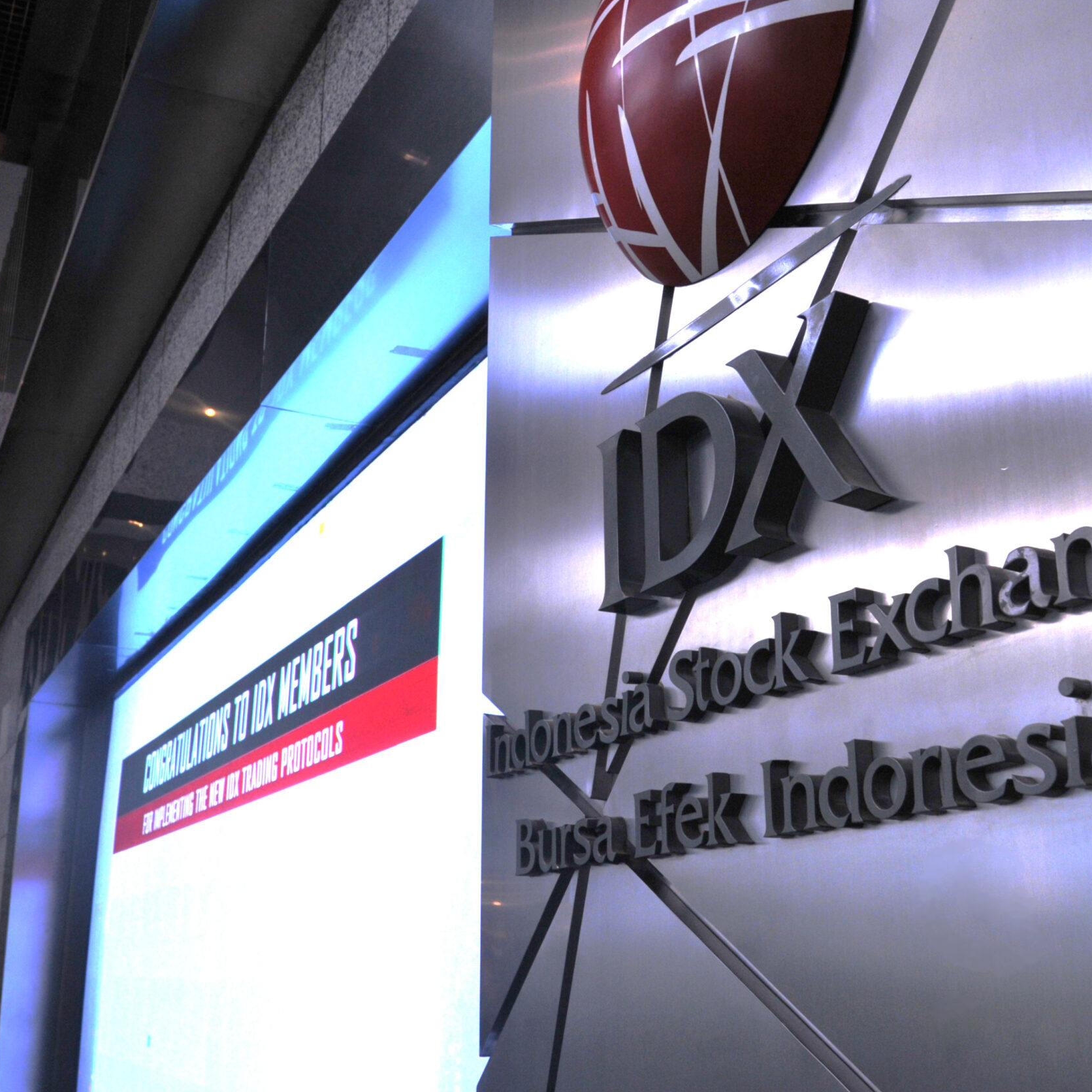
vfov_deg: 42.8
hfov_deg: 42.8
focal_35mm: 39
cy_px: 539
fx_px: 1392
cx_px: 498
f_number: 6.3
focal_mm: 20
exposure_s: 1/80
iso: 400
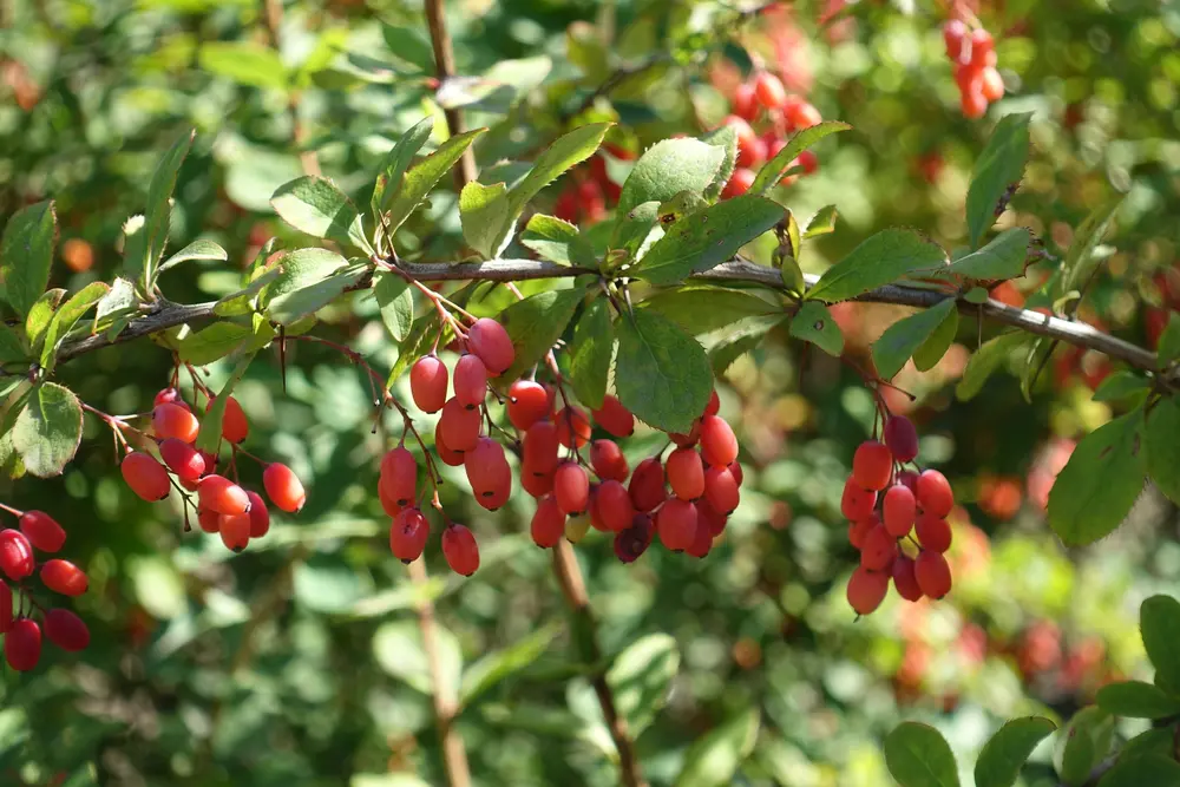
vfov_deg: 19.7
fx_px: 2262
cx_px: 590
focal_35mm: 69
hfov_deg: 29.2
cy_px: 394
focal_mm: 25.5
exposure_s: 1/250
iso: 125
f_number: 4
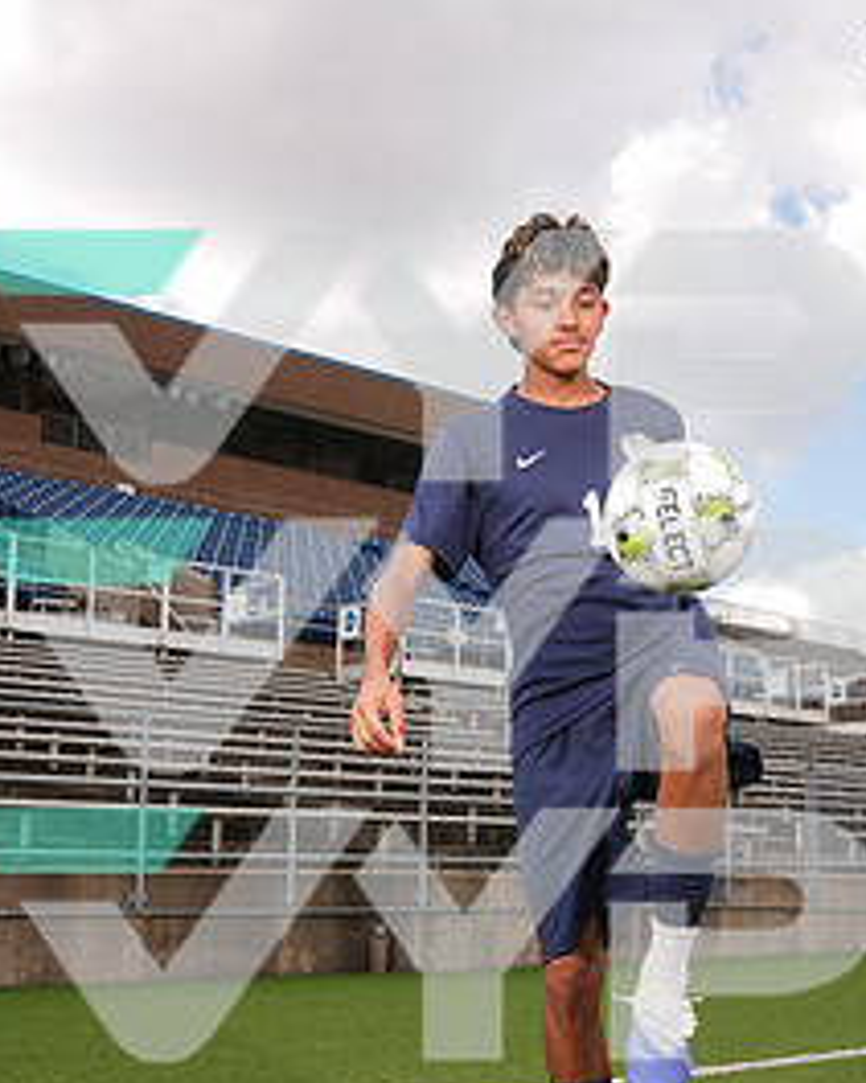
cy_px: 648
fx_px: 1539
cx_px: 570
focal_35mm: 48
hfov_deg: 31.2
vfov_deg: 38.6
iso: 80
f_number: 7.1
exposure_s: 1/200
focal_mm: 30
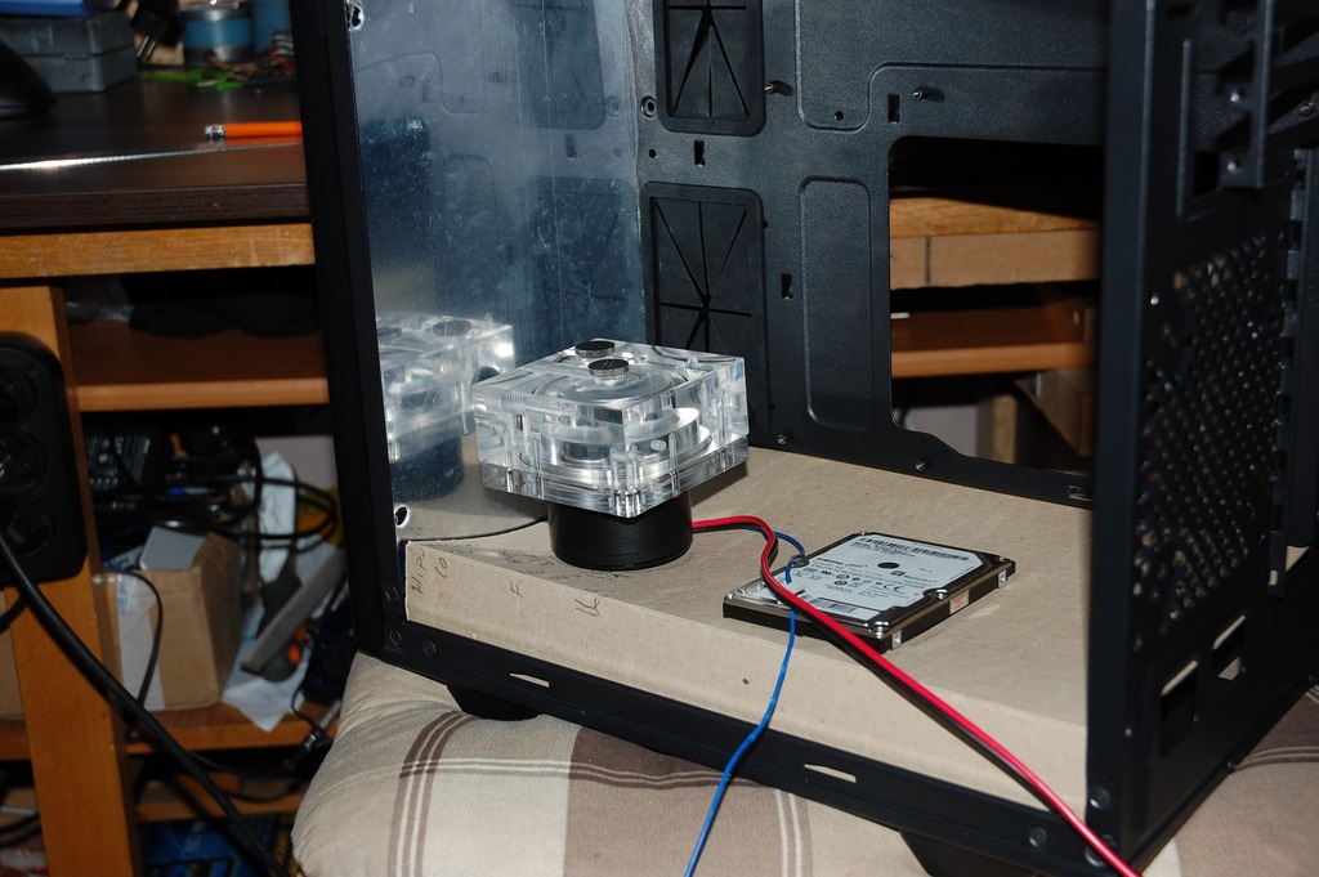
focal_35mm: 51
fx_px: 1867
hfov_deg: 38.9
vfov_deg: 26.4
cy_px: 438
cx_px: 660
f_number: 5.6
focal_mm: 34
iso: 200
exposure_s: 1/125
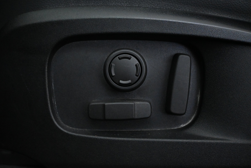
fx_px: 261
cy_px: 84
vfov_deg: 35.5
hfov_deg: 51.3
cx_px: 126
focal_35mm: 38
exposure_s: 1/40
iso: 7200
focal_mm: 25
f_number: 4.2
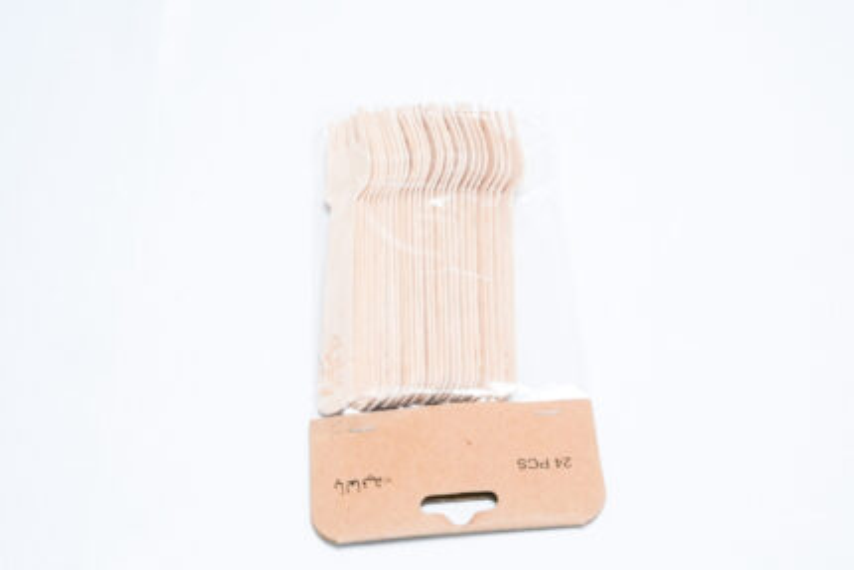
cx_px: 427
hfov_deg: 28.8
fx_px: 1661
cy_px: 285
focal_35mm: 70
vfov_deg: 19.5
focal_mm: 70
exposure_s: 1/200
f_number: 9
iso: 3200
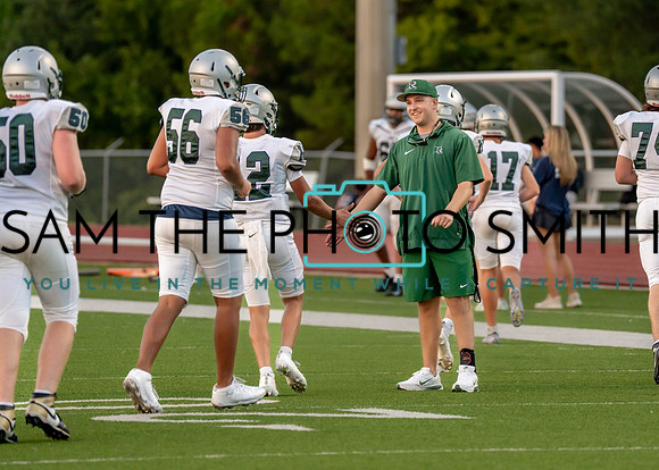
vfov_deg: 4.5
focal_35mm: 319
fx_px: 5974
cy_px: 179
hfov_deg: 6.3
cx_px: 411
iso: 1000
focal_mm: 200
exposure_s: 1/1000
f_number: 2.8
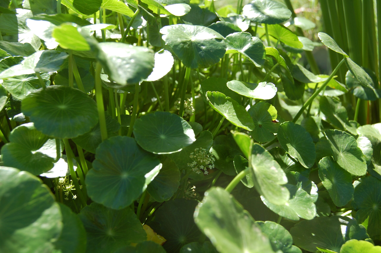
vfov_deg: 34.1
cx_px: 190
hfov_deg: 49.6
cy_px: 126
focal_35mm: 39
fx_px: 412
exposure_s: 1/200
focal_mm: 26
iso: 200
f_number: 7.1
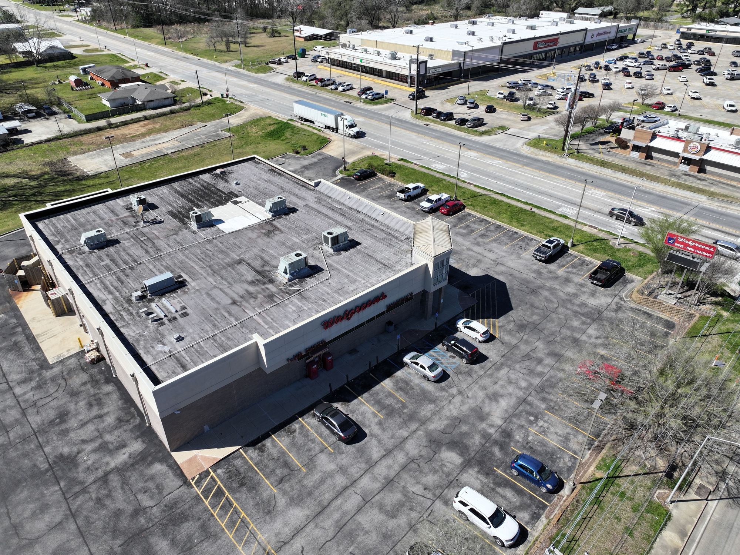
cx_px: 370
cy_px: 278
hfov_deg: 71.6
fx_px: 513
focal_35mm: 24
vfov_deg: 56.8
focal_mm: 12.29
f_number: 2.8
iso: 140
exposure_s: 1/2500
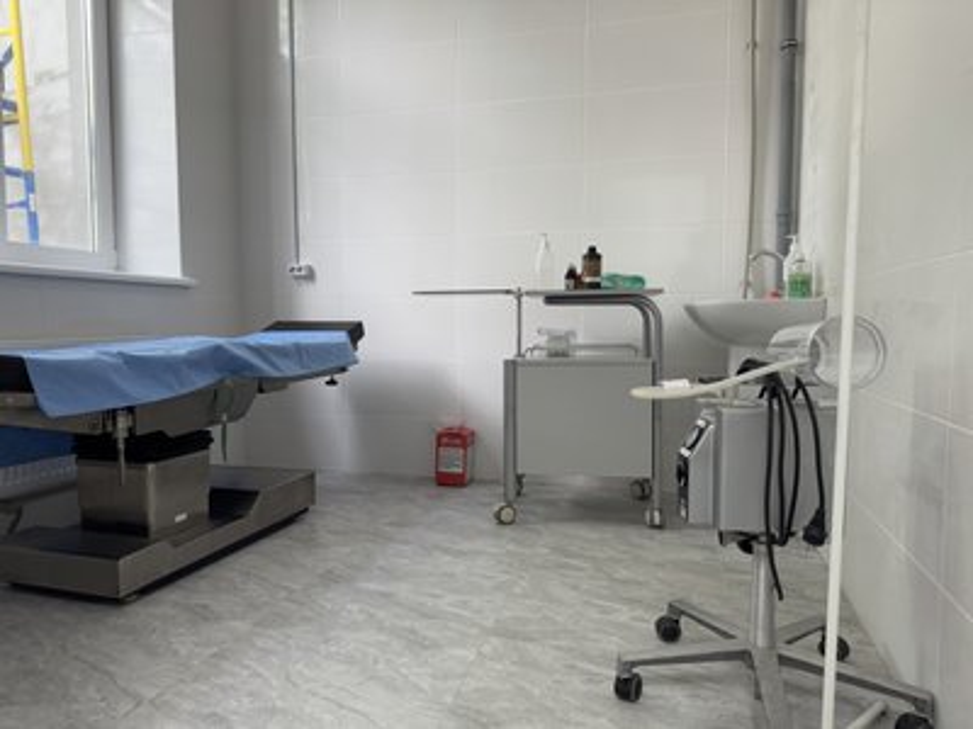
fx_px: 675
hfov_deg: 71.6
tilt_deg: -3.0
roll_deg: +0.4
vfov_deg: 56.8
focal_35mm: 24
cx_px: 486
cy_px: 364
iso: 160
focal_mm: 6.76
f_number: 1.78
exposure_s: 1/121
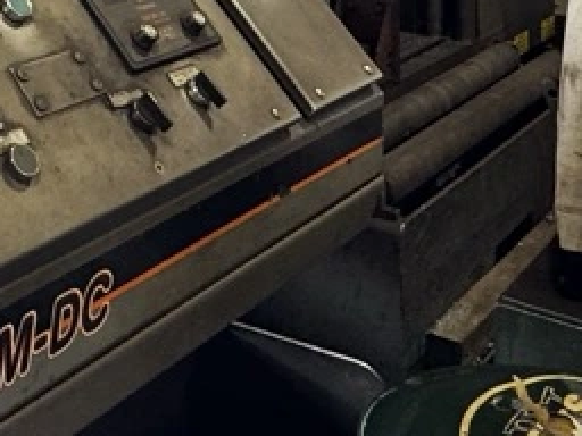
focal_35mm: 70
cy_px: -236
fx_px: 1177
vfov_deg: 18.4
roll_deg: +0.8
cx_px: 55
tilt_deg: +0.3
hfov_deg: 26.8
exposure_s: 1/99
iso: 200
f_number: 2.2
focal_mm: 2.22
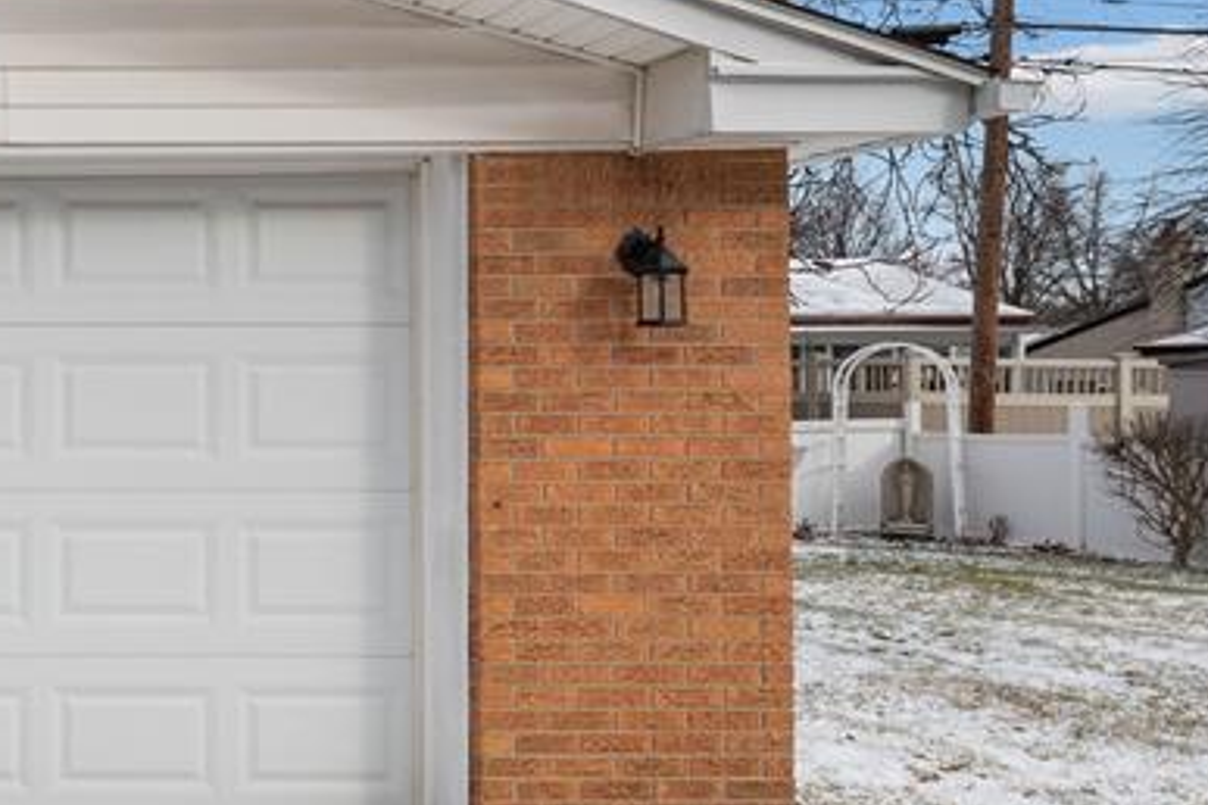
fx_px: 1510
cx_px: -340
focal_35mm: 45
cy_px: 477
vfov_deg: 29.8
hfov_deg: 33.0
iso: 400
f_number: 9
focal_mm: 17
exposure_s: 1/1600
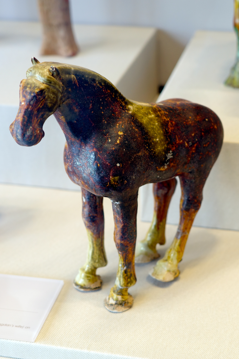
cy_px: 180
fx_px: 398
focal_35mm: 40
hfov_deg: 33.4
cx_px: 120
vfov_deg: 48.5
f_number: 2.8
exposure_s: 1/100
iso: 200
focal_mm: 26
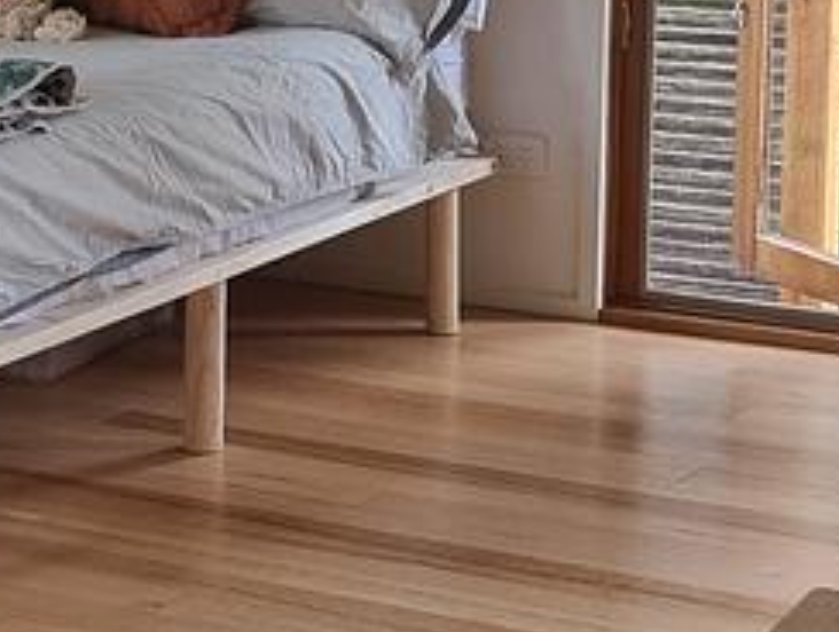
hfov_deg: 29.3
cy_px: 40
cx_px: 416
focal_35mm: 66
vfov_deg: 21.7
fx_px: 1603
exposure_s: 1/50
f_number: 1.8
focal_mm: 5.4
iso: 320
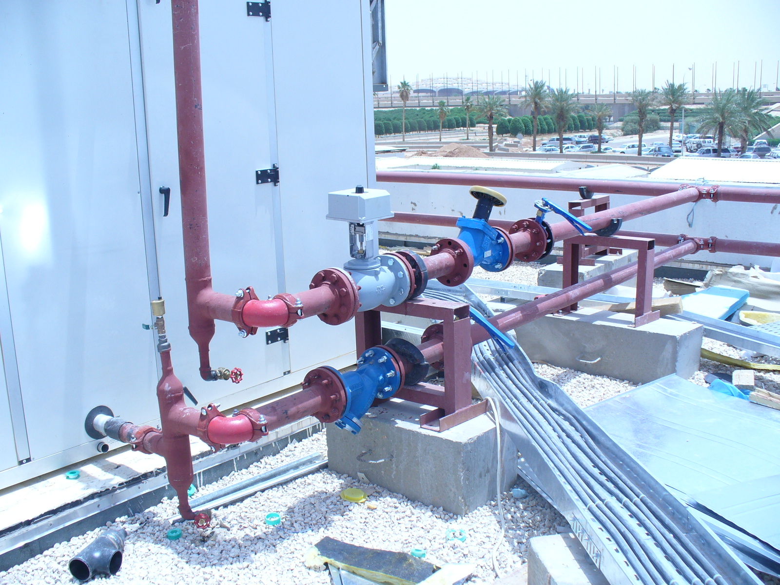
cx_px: 390
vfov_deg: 38.7
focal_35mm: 37
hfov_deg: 50.1
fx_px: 834
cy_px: 292
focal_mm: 6.1
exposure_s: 1/250
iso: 80
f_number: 5.6
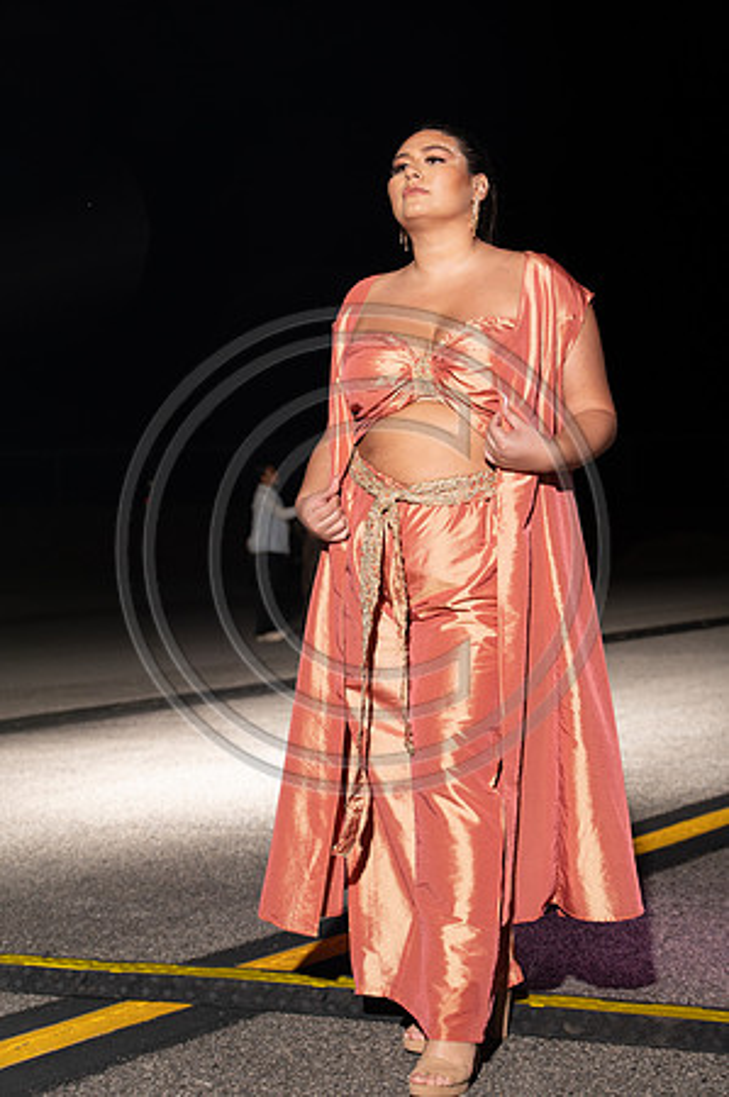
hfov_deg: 17.5
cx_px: 364
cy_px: 548
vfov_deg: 26.0
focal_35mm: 78
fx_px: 2375
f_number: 6.3
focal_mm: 78
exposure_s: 1/200
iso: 1000
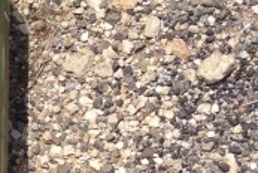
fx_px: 1285
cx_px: -118
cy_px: 387
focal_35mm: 179
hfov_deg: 11.1
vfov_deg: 7.3
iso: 50
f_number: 2.4
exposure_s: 1/2762
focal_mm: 4.28
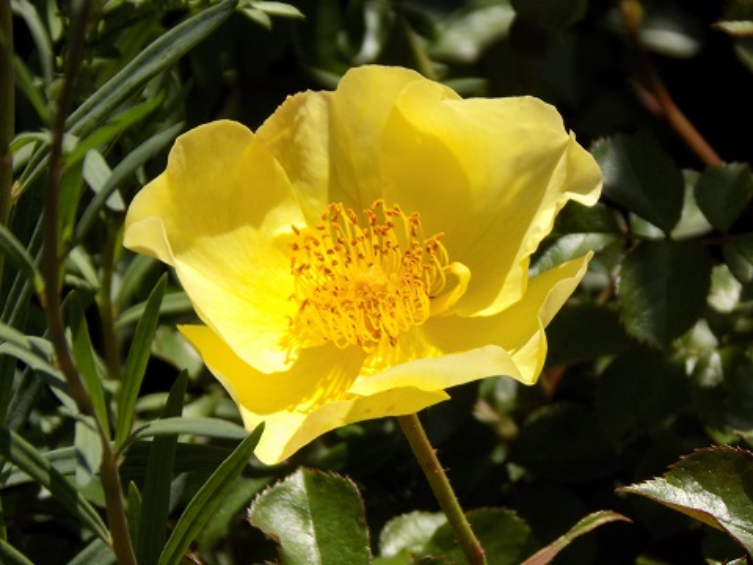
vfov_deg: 4.2
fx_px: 7788
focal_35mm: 358
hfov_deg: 5.5
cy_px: 282
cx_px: 376
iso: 80
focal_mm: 63.7
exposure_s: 1/320
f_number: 5.9
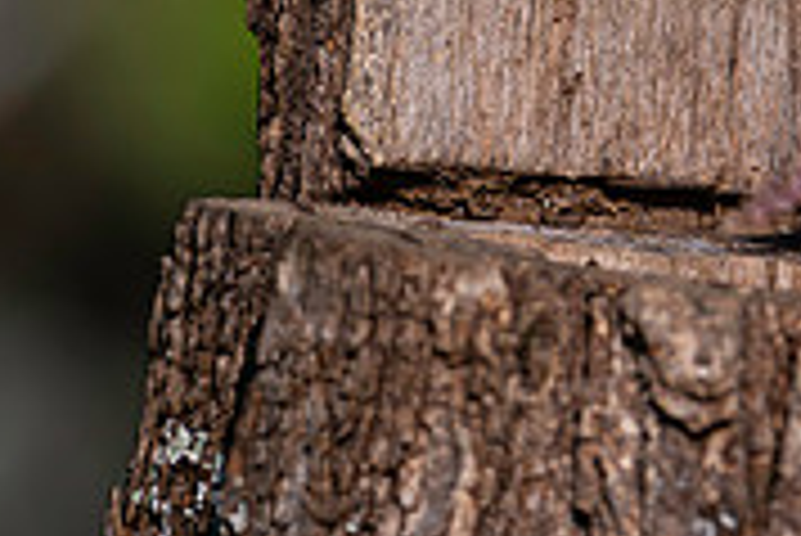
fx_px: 55847
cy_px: -429
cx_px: 898
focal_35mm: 2508
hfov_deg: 0.8
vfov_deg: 0.5
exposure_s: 1/1600
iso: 250
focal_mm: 400
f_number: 5.6
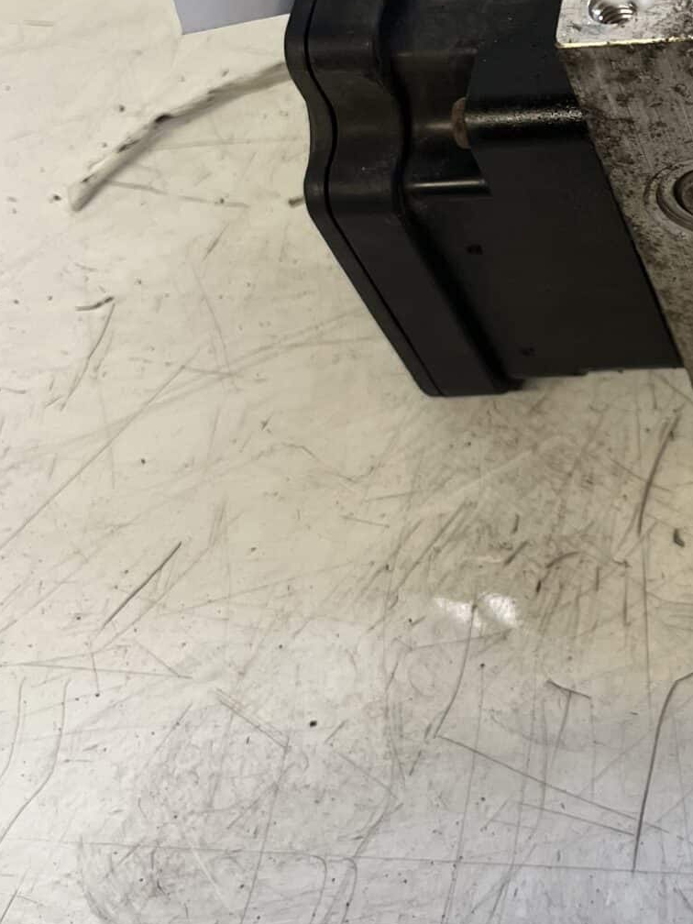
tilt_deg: -49.4
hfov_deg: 20.9
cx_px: 816
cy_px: 152
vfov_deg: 28.6
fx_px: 1762
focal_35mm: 66
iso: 125
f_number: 1.6
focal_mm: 5.1
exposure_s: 1/100
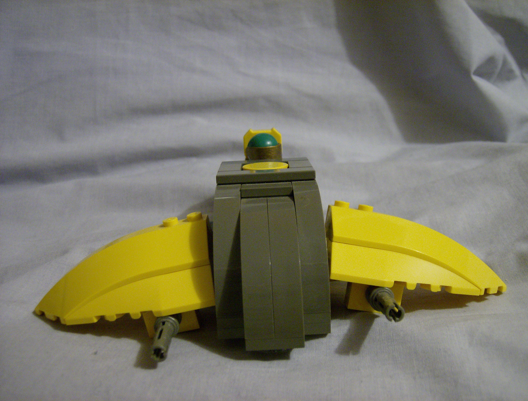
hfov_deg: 51.1
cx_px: 264
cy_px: 200
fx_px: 552
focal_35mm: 36
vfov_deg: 40.0
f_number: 2.8
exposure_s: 1/12
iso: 200
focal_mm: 6
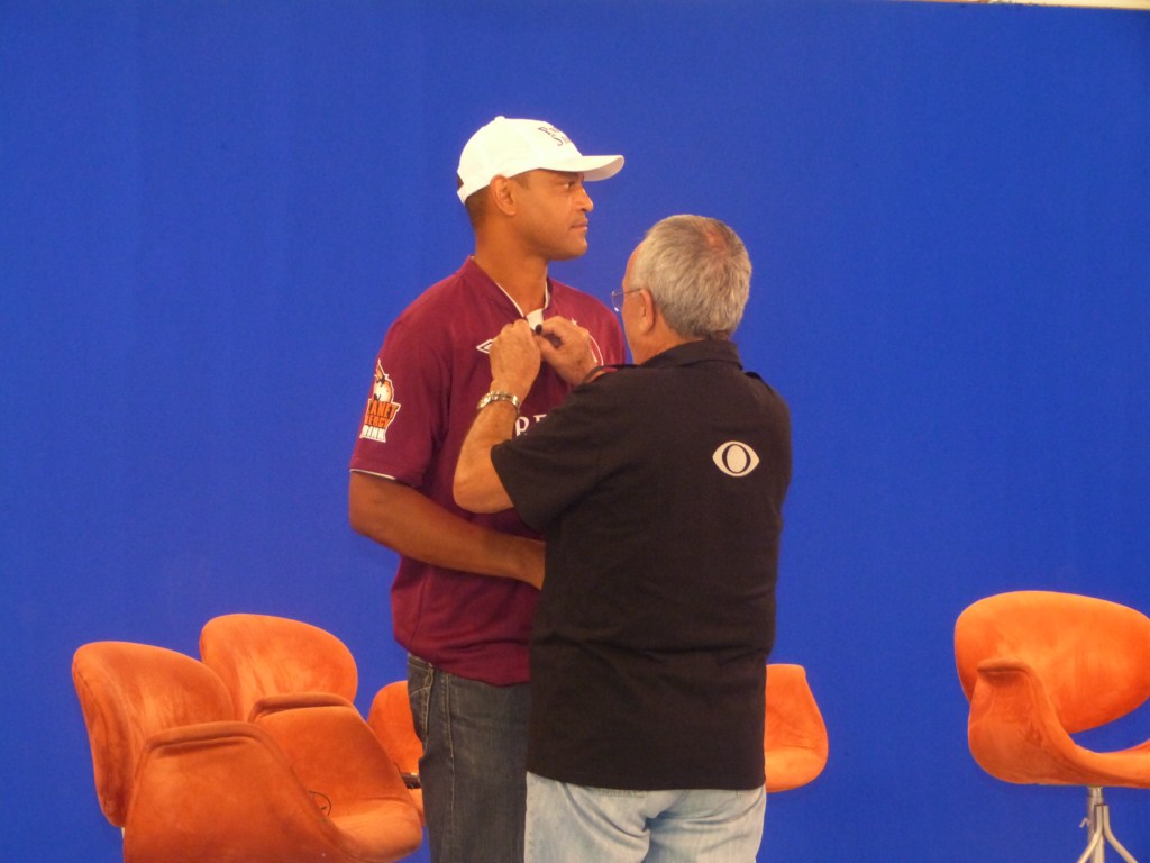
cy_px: 432
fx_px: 3023
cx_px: 575
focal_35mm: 91
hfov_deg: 21.5
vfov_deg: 16.2
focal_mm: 16.5
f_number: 3.4
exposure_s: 1/60
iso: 400
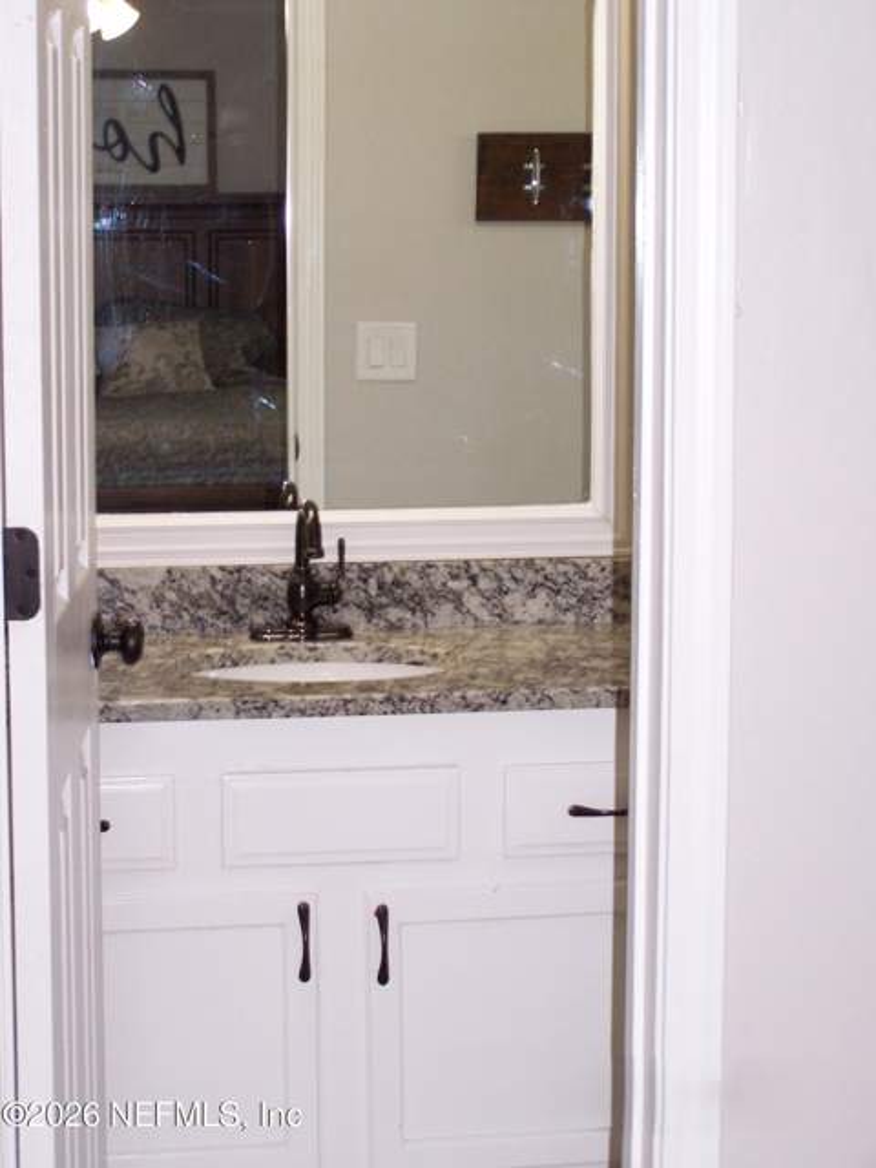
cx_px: 438
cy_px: 584
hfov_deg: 19.6
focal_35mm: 75
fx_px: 2531
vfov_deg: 26.0
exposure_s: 1/90
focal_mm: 12.4
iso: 140
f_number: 3.2
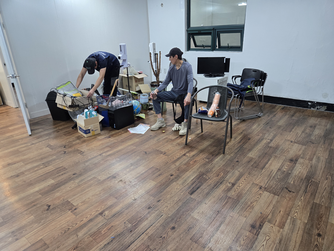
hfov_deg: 73.9
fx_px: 222
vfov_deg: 58.9
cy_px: 126
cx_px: 167
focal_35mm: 23
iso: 250
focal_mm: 5.4
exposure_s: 1/120
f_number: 1.8
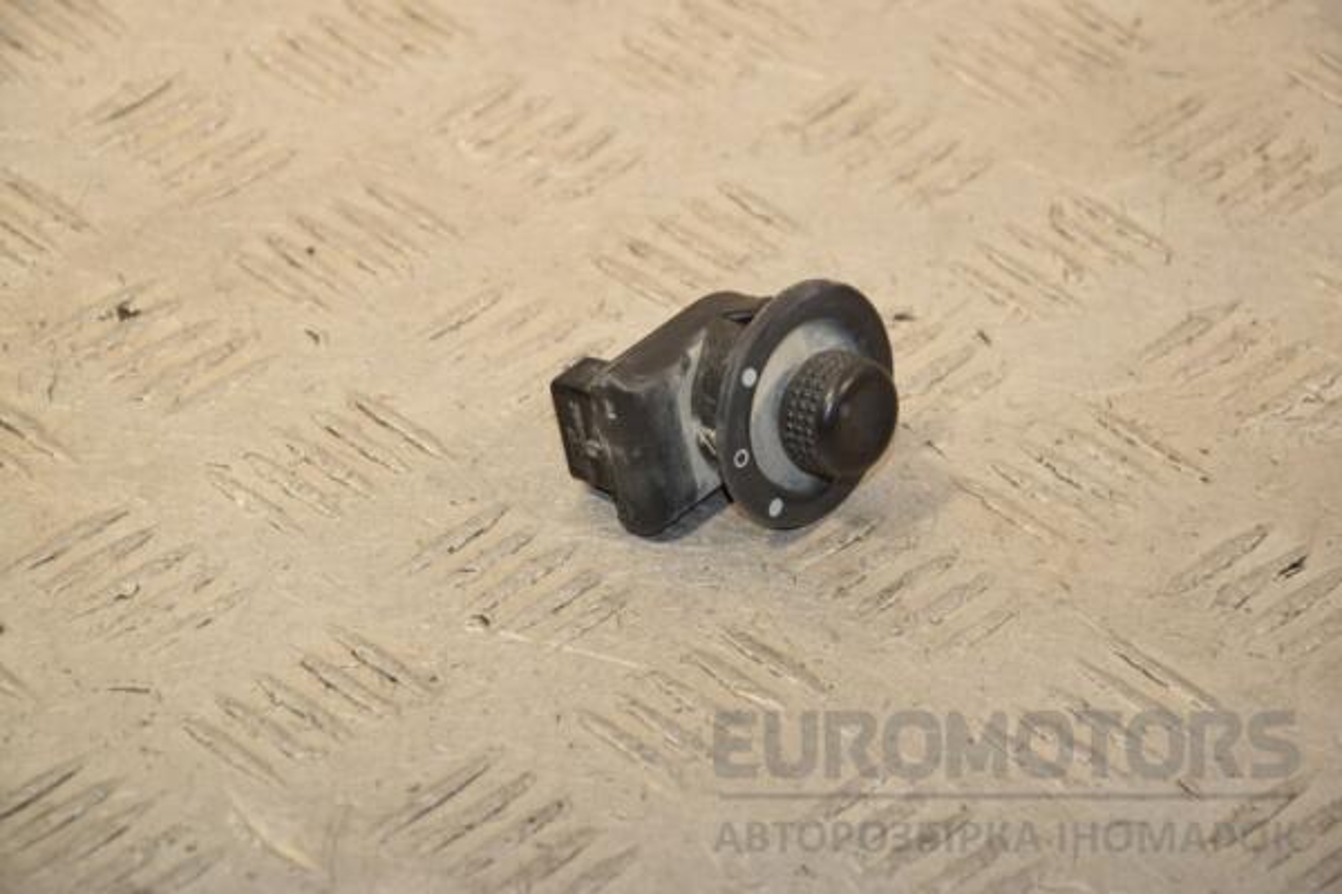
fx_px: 5871
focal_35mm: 158
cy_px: 447
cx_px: 671
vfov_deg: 8.7
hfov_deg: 13.0
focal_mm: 105
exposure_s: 1/200
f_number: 8
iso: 800
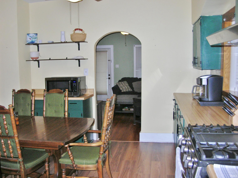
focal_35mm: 36
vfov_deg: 39.6
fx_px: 247
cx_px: 119
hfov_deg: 51.4
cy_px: 89
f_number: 2.7
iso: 60
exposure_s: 1/60.1
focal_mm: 6
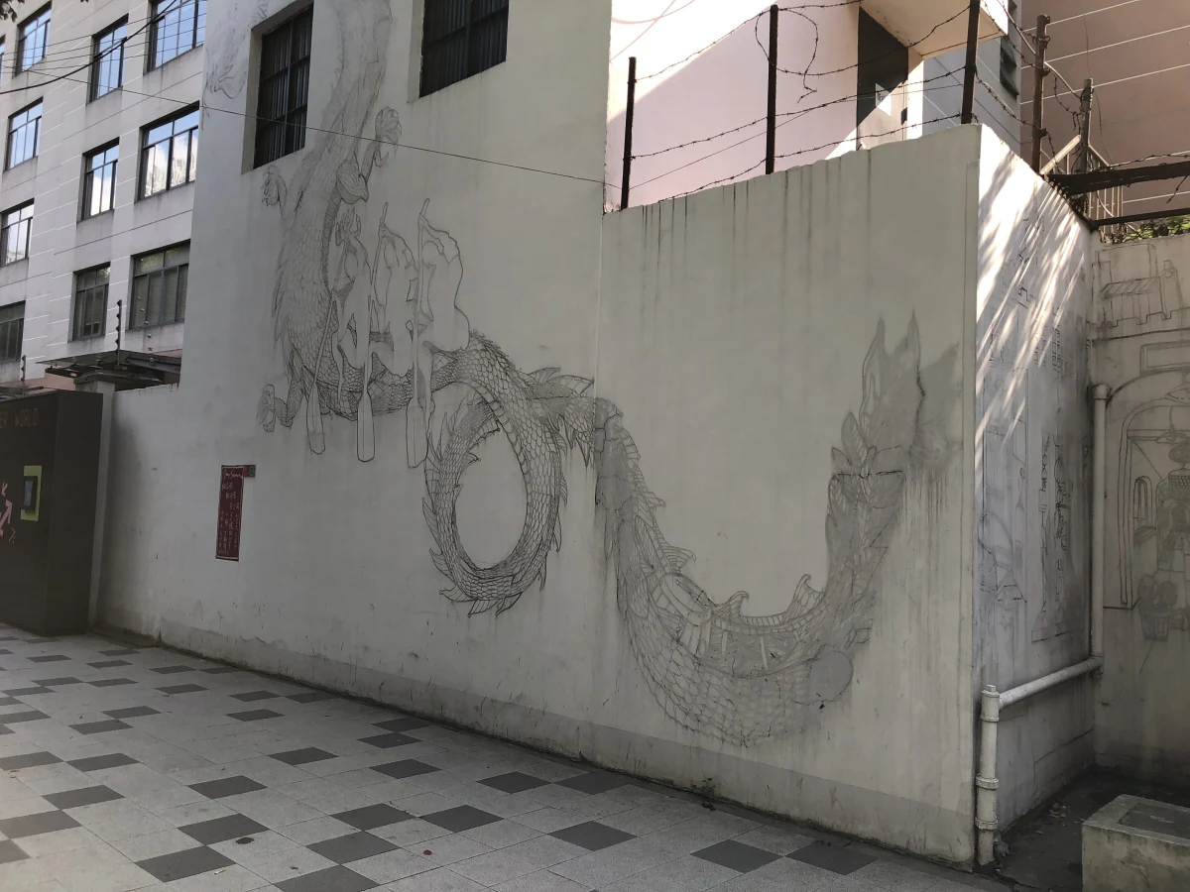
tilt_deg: +3.8
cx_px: 595
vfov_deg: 49.7
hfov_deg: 63.4
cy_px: 446
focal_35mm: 28
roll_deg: -1.9
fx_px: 963
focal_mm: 4
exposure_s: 1/414
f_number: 1.8
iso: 20
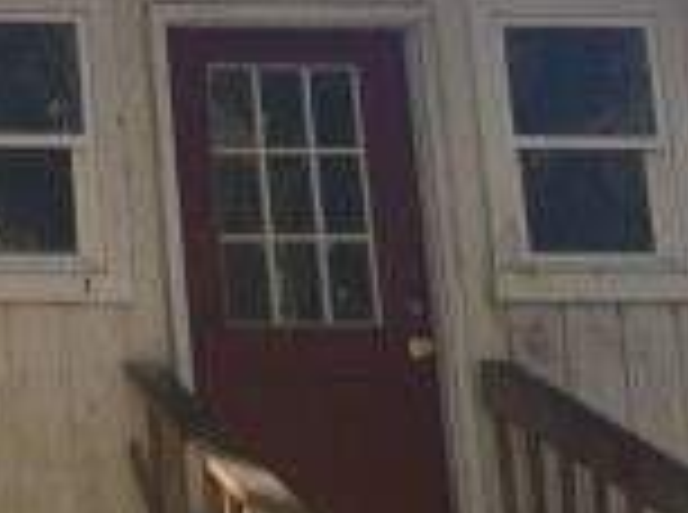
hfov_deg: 16.0
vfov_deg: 13.5
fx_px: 2161
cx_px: -459
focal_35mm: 109
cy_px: 99
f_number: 1.6
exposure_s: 1/384
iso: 32
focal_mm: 4.2
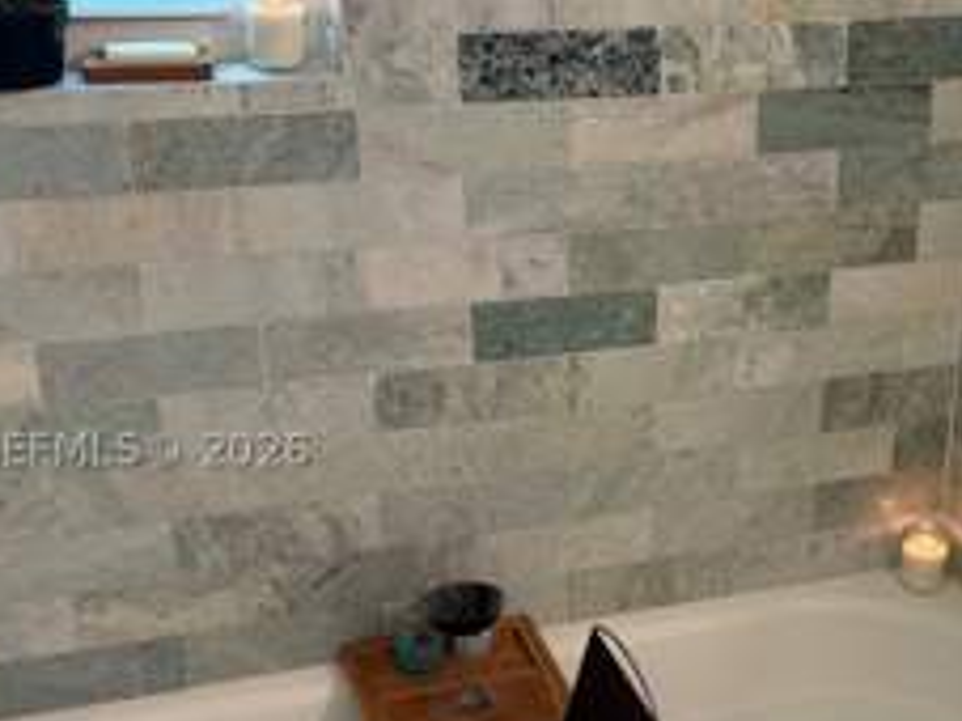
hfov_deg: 34.4
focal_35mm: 55
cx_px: 699
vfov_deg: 26.5
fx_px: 1528
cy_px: 450
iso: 160
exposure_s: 1/60
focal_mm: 5.96
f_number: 1.6
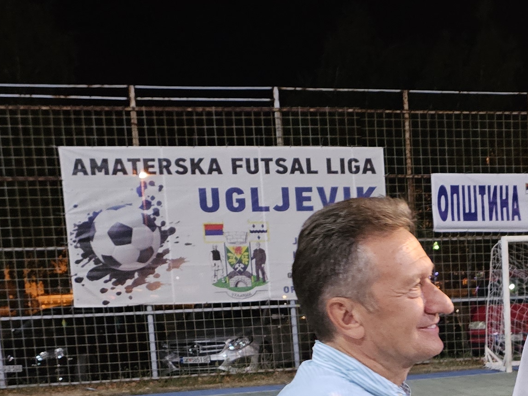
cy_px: 442
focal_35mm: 80
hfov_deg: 23.3
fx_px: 1220
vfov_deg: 17.8
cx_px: 545
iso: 640
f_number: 1.7
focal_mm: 6.3
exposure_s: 1/33
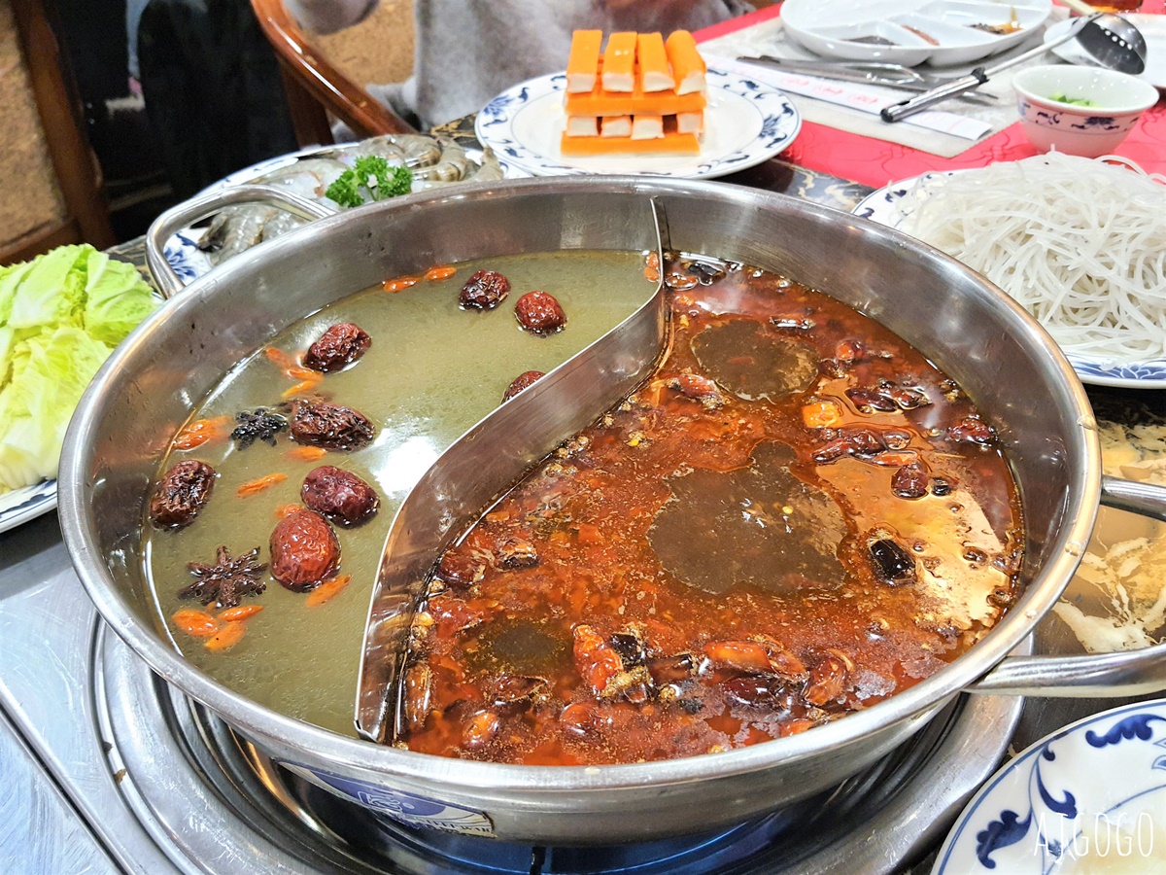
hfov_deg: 67.3
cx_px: 583
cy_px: 438
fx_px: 876
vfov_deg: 53.1
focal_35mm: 26
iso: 320
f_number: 1.7
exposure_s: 1/60
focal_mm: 4.32
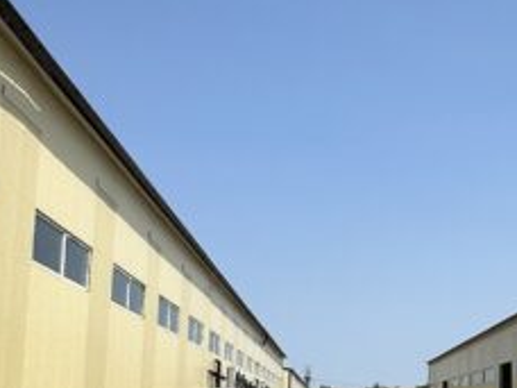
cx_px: 451
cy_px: 313
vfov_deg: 22.9
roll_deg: -0.7
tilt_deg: +6.8
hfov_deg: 29.6
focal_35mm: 63
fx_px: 941
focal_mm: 2.22
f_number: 2.2
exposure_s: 1/2959
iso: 50
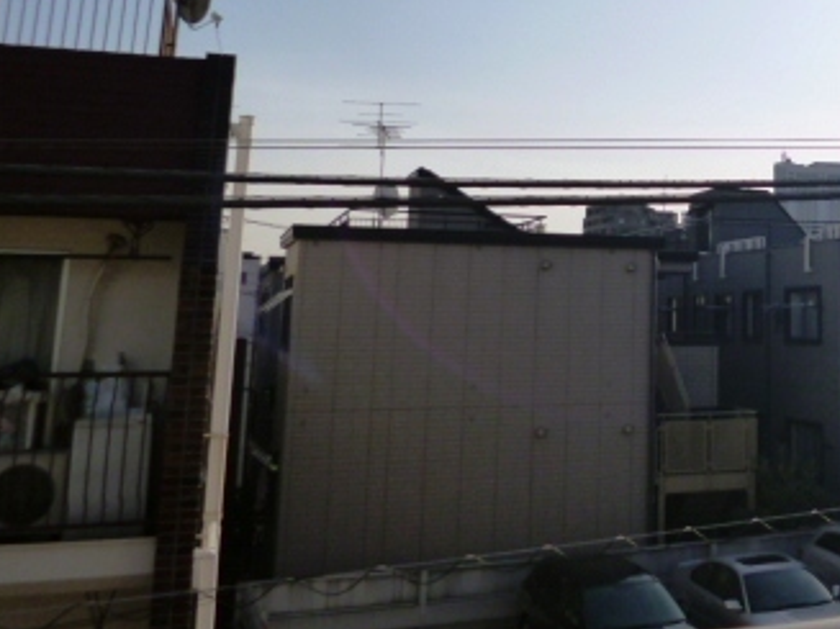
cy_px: 39
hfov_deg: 38.0
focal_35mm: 47
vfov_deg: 29.3
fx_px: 1140
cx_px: 740
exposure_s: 1/250
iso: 160
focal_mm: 4.3
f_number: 9
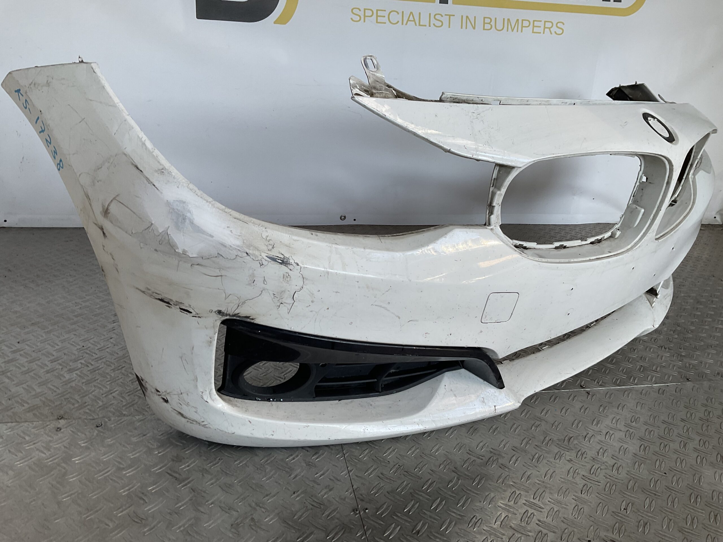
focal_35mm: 29
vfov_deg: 48.2
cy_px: 271
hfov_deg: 61.7
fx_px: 606
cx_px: 362
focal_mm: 3
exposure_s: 1/100
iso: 32
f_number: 1.8
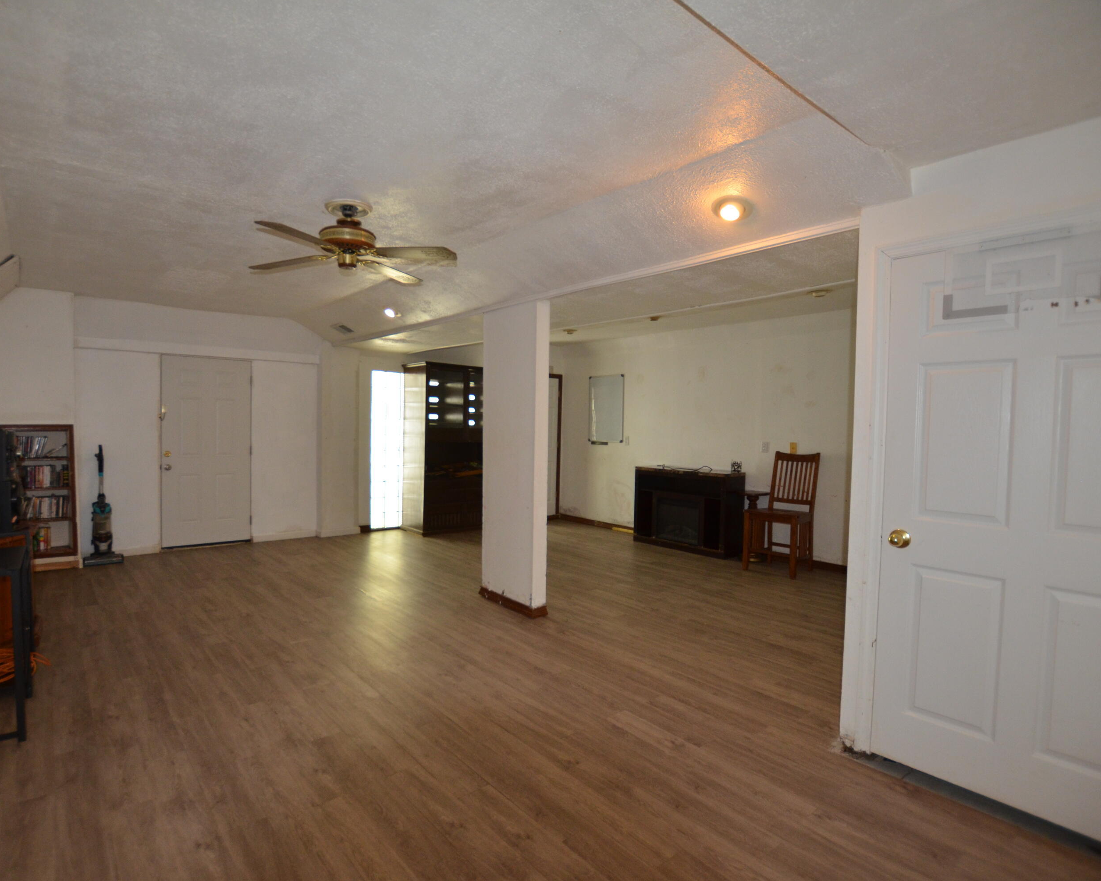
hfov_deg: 89.2
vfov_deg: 77.0
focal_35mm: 17
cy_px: 440
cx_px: 480
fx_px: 554
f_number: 3.5
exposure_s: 1/60
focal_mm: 10
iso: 800
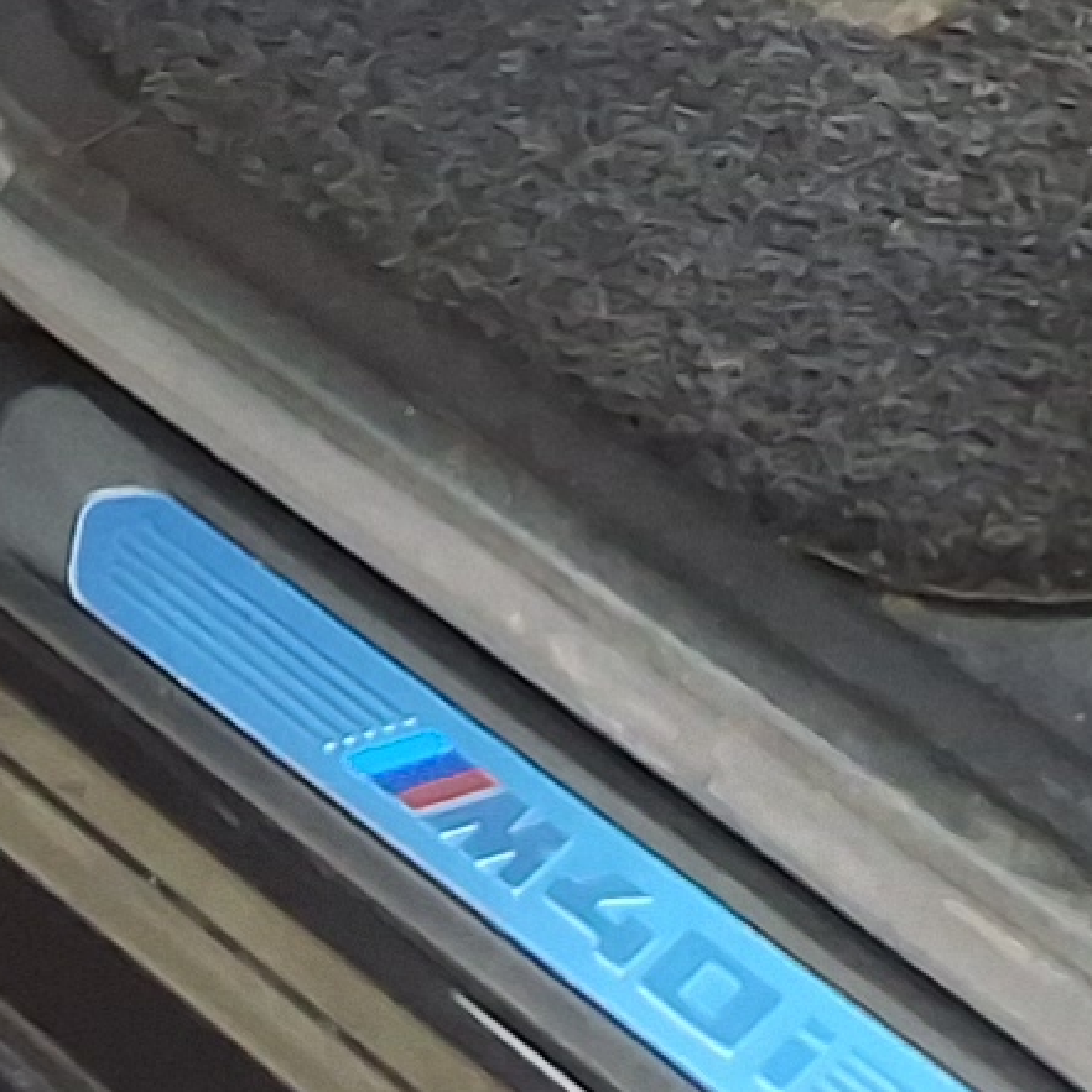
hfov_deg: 9.4
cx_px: -220
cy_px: -1352
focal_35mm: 183
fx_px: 6531
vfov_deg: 8.8
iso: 64
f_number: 1.9
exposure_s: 1/40
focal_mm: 2.91
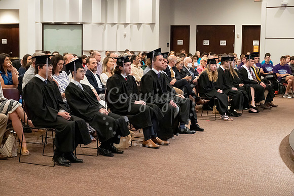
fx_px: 515
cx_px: 147
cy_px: 98
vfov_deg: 21.6
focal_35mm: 63
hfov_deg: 31.9
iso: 10000
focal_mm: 63
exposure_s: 1/80
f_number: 6.3
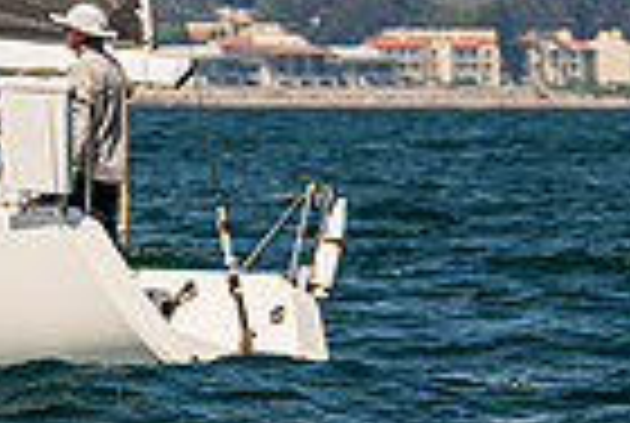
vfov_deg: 1.2
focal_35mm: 1151
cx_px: -356
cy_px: -435
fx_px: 20185
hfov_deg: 1.8
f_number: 8
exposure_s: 1/2500
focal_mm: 210
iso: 500
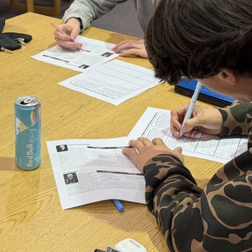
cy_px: 104
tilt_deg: -23.9
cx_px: 27
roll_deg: +0.4
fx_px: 601
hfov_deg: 23.1
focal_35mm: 73
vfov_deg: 23.6
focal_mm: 6.76
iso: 160
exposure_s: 1/60
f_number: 1.78
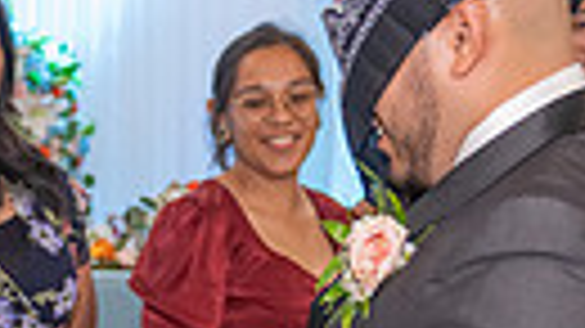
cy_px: 596
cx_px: 26
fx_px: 2155
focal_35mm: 139
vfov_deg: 8.4
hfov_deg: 15.2
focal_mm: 24
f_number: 3.2
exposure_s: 1/160
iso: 1000
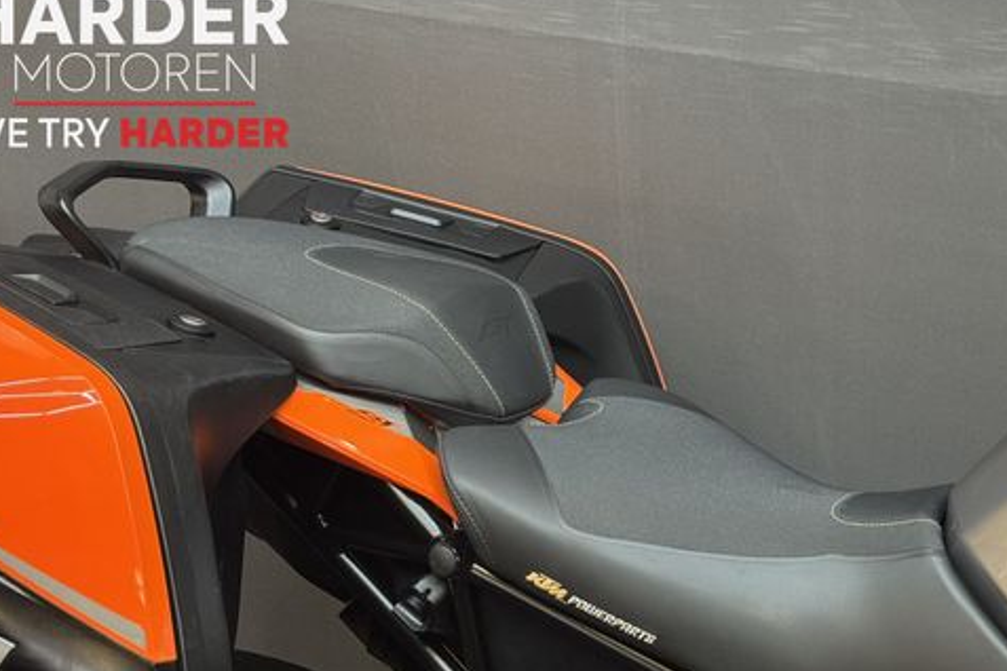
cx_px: 627
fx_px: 1874
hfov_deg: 30.0
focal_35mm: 67
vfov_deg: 20.2
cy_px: 477
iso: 200
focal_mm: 6.76
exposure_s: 1/50
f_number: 1.78
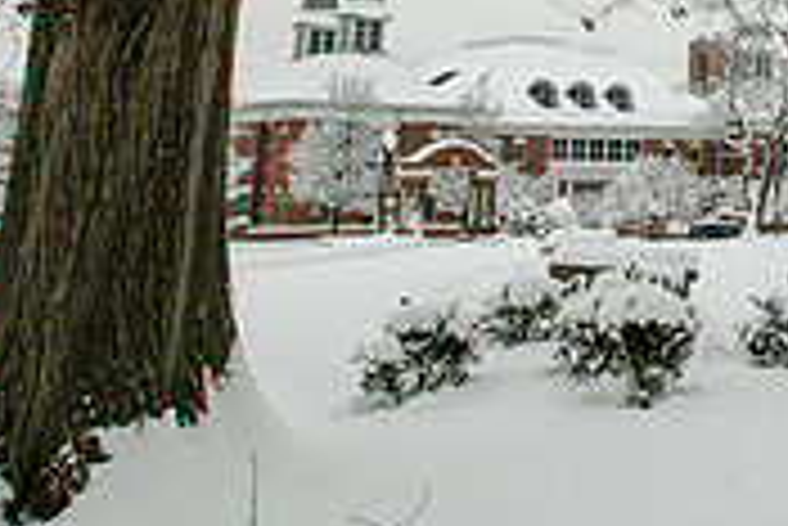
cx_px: 950
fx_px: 1380
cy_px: -142
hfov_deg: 27.8
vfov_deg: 20.0
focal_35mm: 63
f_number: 5
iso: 200
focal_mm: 19
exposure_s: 1/500
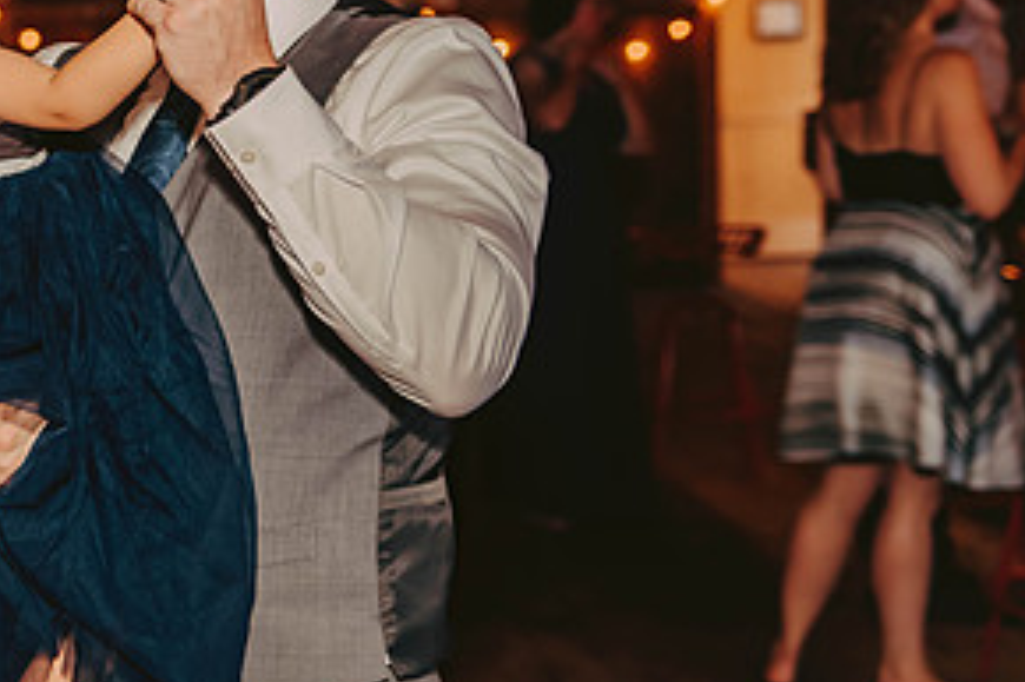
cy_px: 147
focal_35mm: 88
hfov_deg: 22.6
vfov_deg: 15.4
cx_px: 102
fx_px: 2504
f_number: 2.8
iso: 800
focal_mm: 44
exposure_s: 1/200
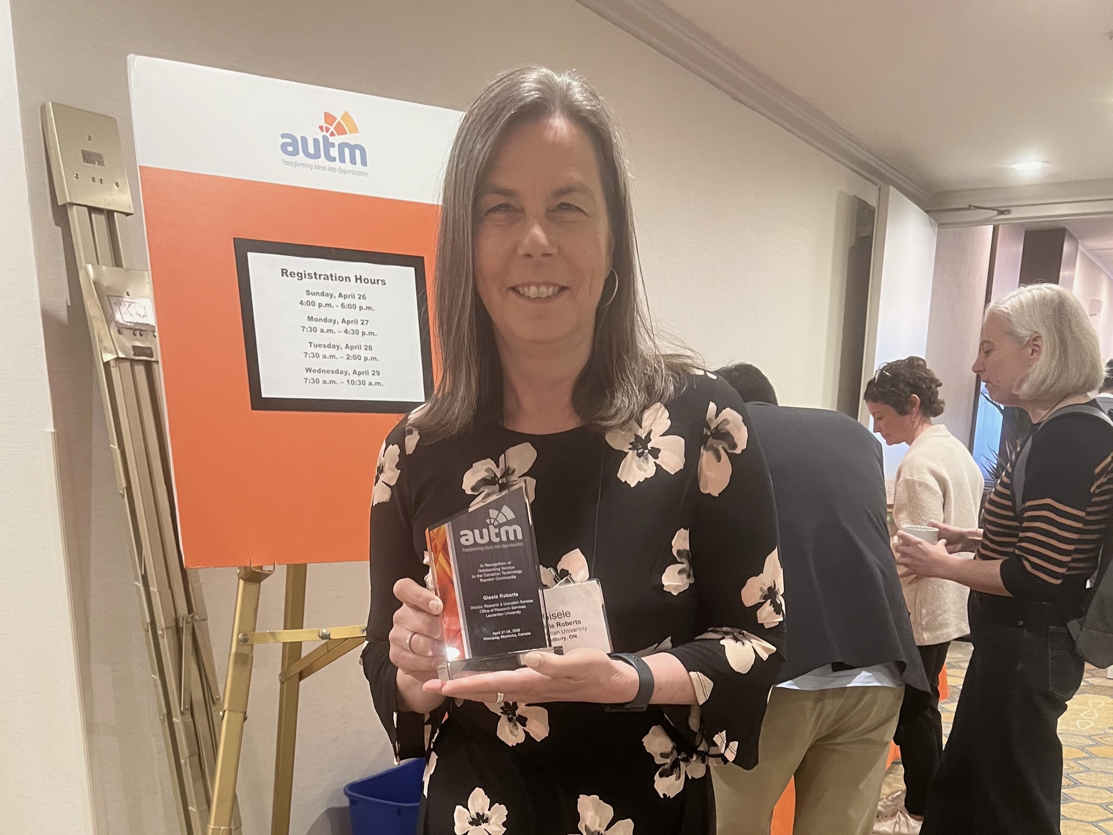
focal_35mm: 26
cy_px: 418
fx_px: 836
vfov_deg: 53.1
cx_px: 556
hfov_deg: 67.3
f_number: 1.5
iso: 320
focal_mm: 5.7
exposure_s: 1/60
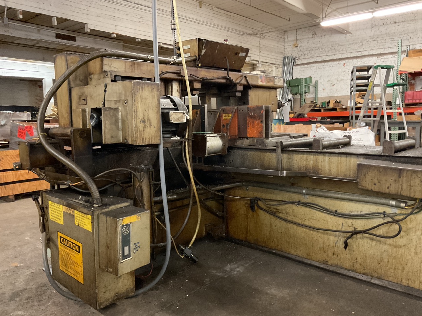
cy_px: 158
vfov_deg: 48.2
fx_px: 354
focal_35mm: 29
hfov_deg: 61.7
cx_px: 211
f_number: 1.8
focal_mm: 3
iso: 400
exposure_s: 1/30
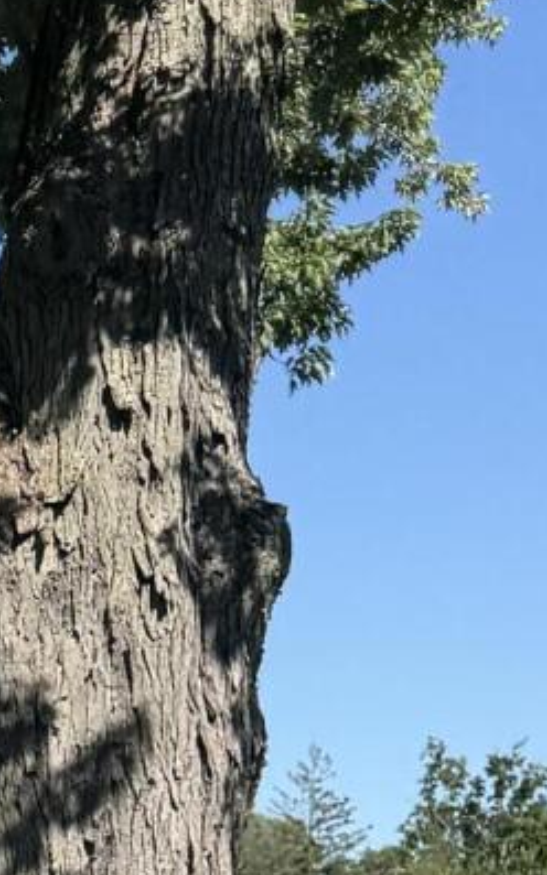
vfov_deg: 15.0
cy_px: 1362
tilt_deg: -8.4
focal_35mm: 128
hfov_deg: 8.9
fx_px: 3054
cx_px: -931
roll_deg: +1.2
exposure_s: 1/3759
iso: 80
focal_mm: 6.76
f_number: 1.78
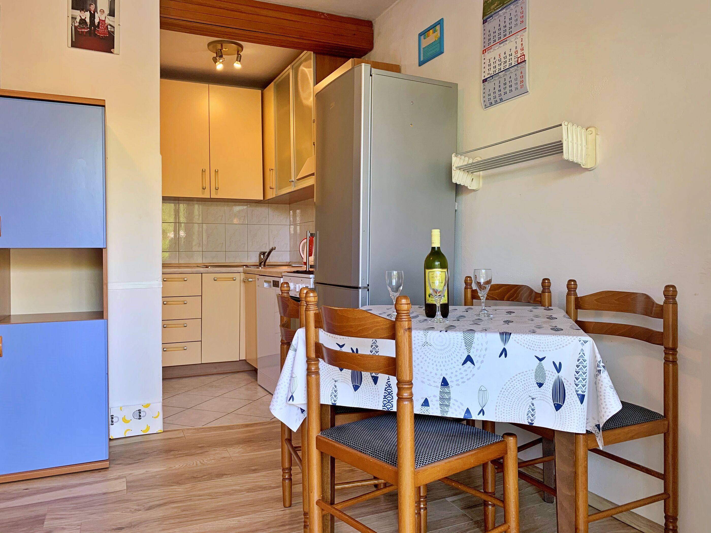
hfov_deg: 67.3
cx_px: 356
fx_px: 534
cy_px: 266
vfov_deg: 53.1
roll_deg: -0.2
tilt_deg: +0.1
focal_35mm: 26
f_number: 1.8
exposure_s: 1/50
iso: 64
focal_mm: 4.25
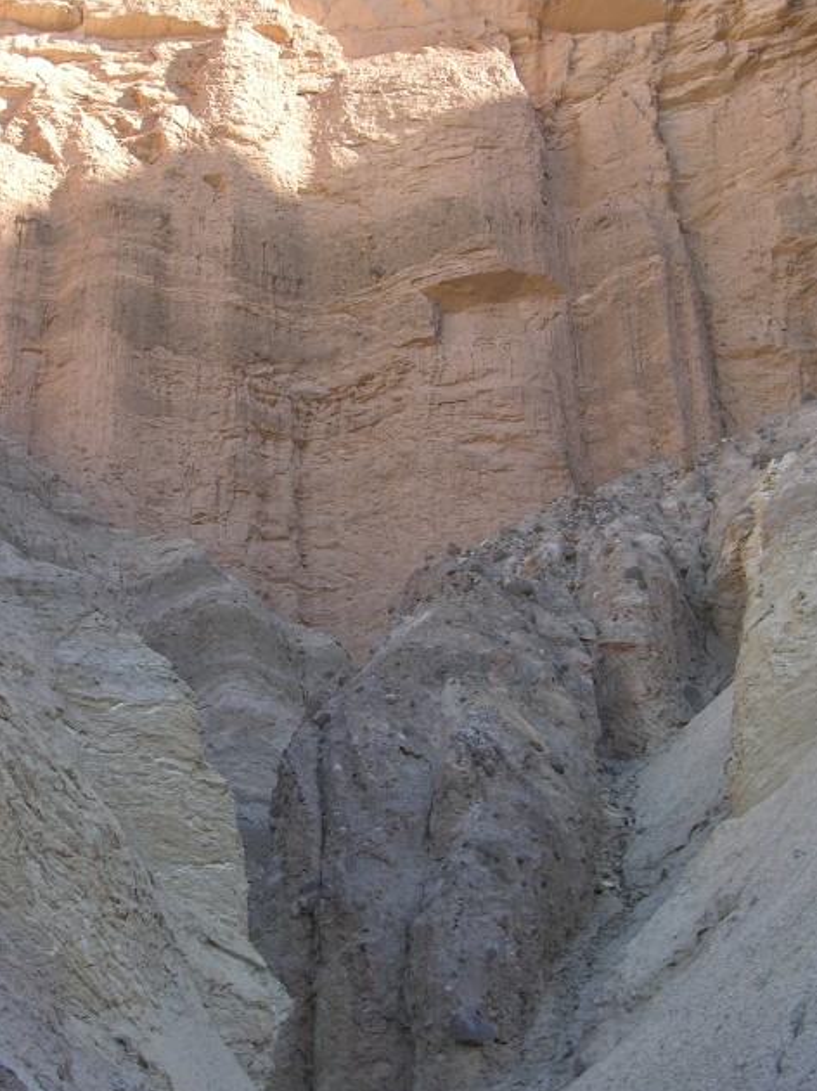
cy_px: 497
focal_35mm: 61
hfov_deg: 24.0
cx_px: 358
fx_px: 1921
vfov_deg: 31.7
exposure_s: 1/83.3
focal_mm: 12.7
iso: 50
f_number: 4.3
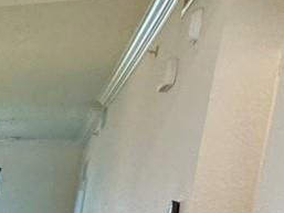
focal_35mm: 87
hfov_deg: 14.3
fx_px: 714
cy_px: 315
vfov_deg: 15.7
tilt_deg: -8.4
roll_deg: -4.5
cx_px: -412
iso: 200
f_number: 2.2
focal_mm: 2.22
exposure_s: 1/120
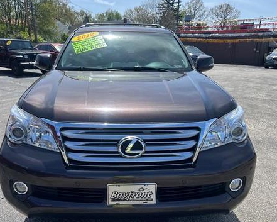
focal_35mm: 29
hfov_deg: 60.4
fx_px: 238
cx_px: 131
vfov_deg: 50.0
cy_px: 114
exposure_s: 1/2513
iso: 50
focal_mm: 5.7
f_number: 1.5
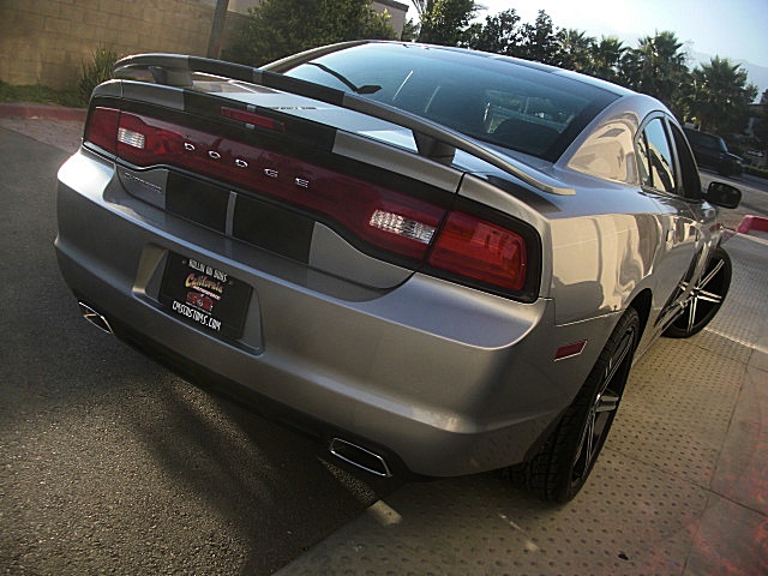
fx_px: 799
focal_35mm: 36
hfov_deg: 51.4
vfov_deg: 39.7
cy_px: 288
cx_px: 384
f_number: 2.8
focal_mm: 6.3
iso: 50
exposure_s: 1/320
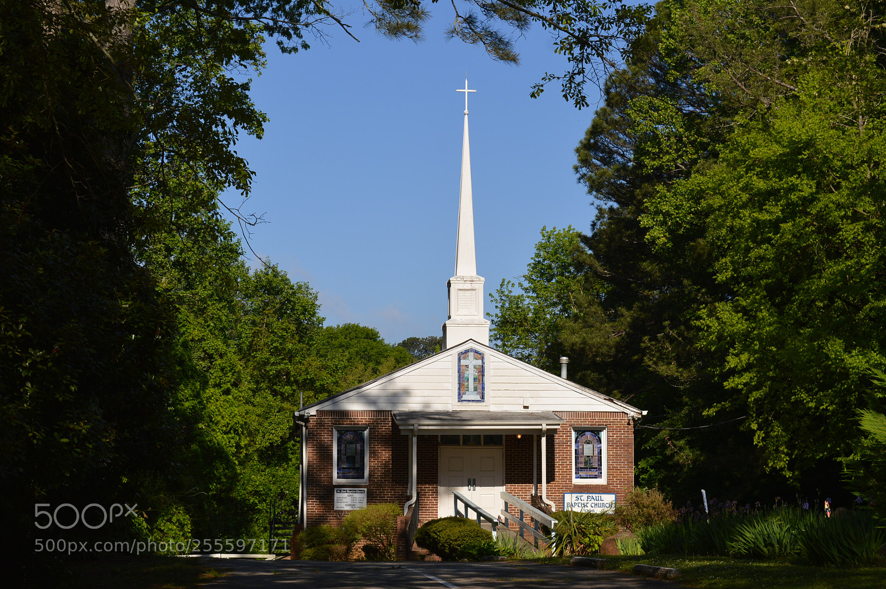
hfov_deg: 24.6
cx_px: 443
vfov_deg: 16.5
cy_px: 294
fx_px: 2029
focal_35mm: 82
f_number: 9
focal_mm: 55
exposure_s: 1/320
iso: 100
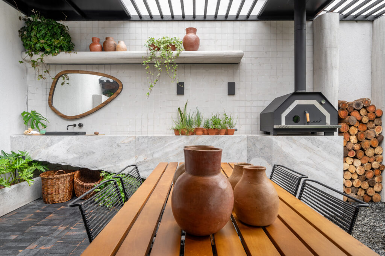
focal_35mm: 22
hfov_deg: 78.6
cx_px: 192
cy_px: 128
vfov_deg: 57.1
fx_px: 235
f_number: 11
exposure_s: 1/25
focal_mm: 22
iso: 100
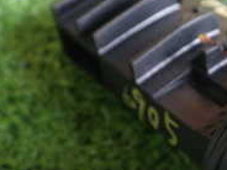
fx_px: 662
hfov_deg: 18.7
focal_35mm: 101
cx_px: 247
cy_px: 131
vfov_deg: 14.6
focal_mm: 5.5
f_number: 2.3
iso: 320
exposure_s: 1/45
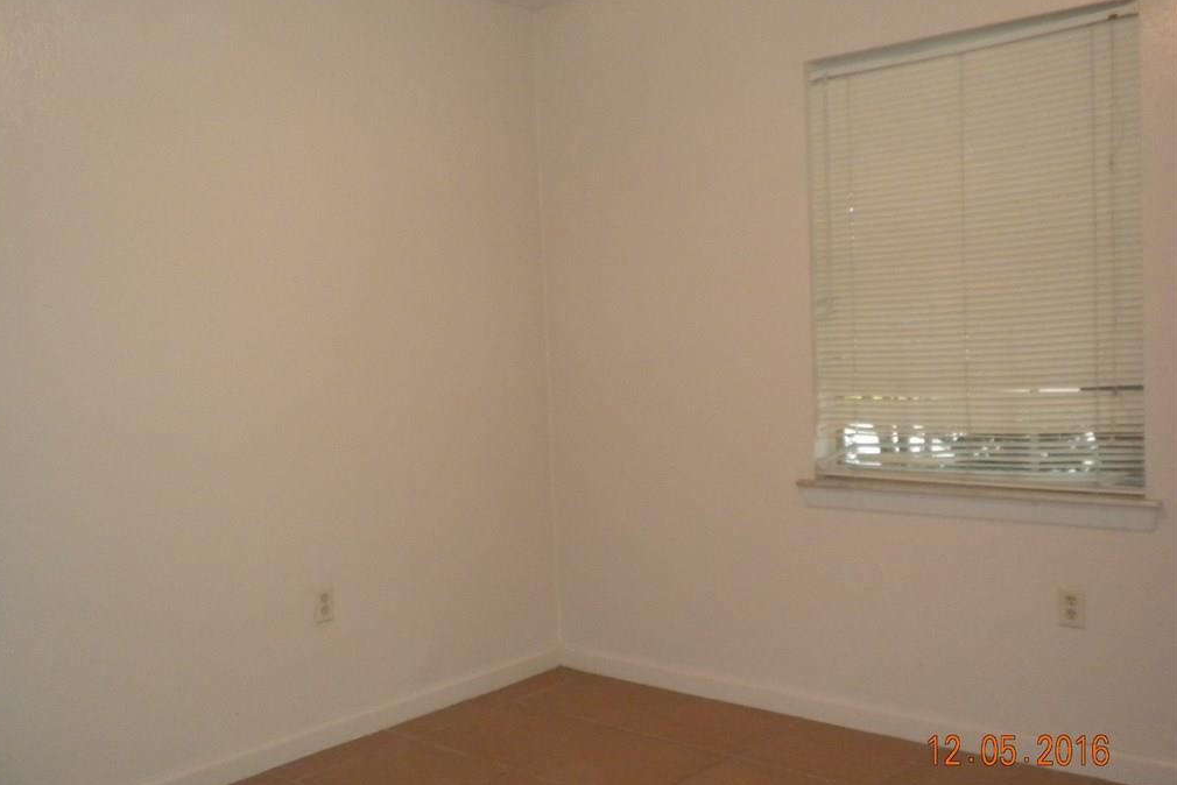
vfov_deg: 34.2
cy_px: 396
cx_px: 584
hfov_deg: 49.5
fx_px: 1275
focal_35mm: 39
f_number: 3.5
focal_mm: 6.6
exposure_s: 1/30
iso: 400
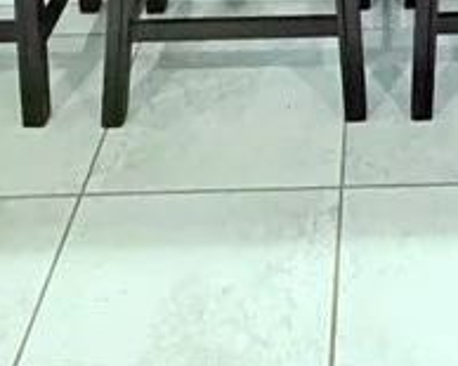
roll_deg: +1.1
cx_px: 430
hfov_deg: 25.4
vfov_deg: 14.0
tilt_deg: -3.6
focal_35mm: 72
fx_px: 975
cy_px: -535
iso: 1000
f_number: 2.2
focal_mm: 2.22
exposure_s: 1/60
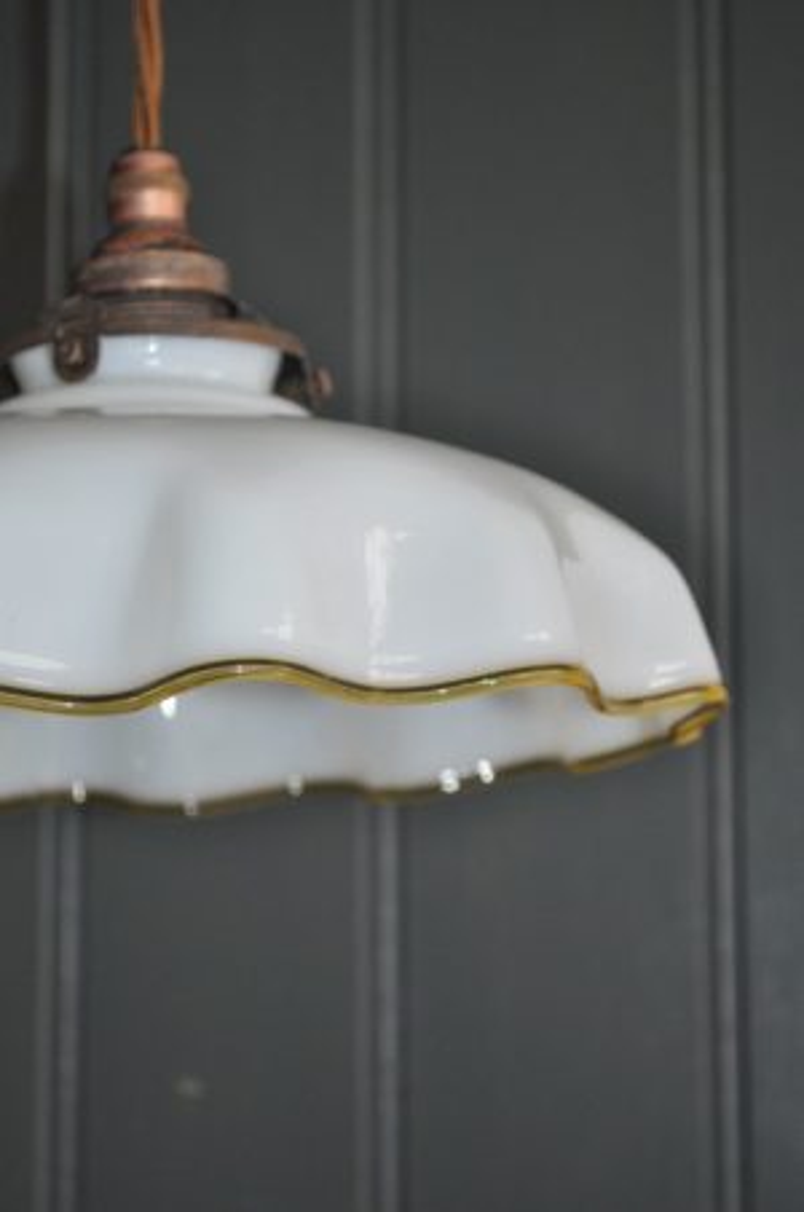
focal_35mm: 82
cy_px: 606
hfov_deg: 16.5
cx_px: 402
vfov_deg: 24.7
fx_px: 2772
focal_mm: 55
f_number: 5.6
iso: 720
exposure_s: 1/60
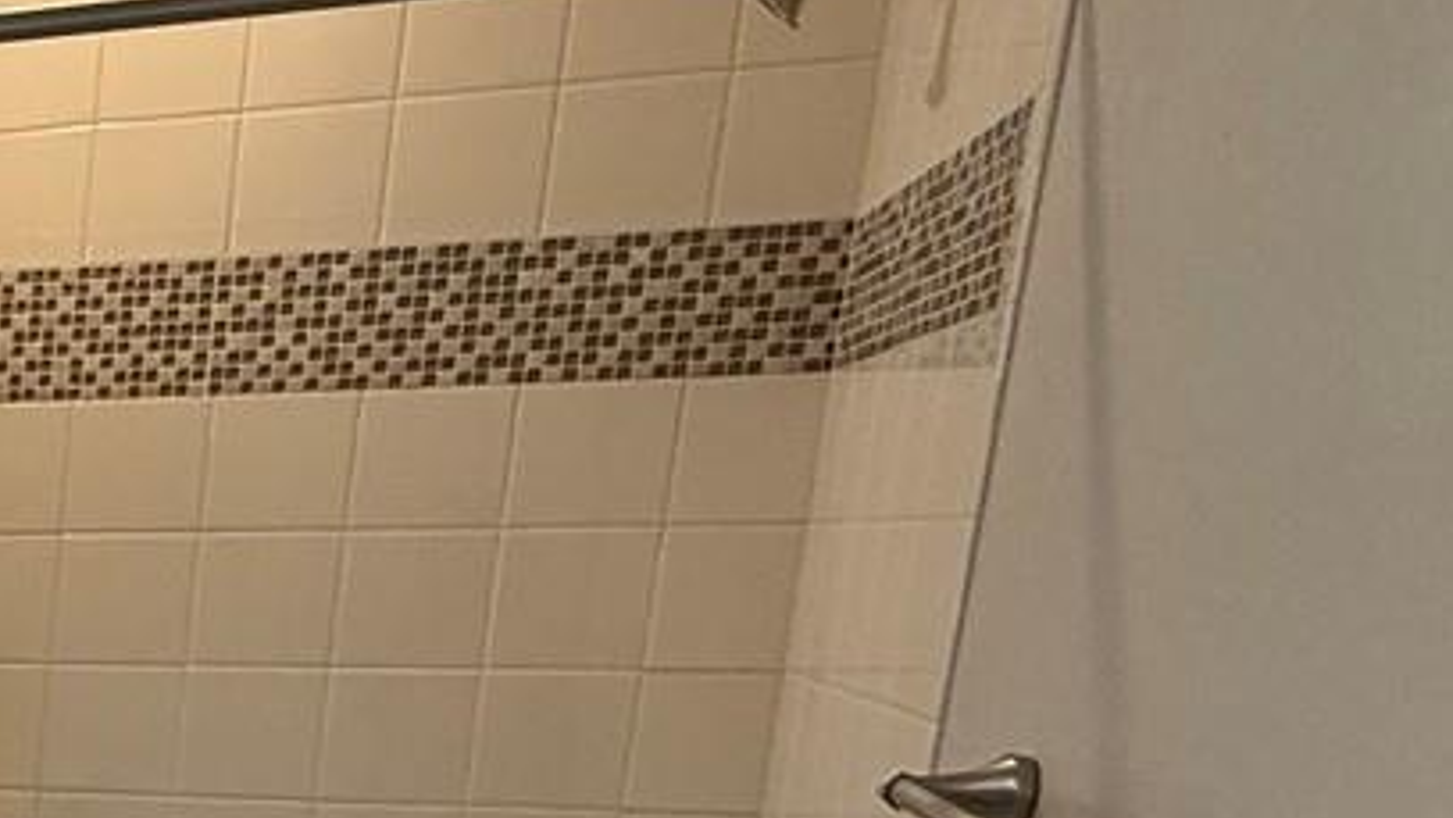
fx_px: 2312
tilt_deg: -14.2
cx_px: -814
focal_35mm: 60
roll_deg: +0.5
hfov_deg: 25.0
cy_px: 1132
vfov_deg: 18.3
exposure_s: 1/120
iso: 160
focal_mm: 2.22
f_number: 2.2
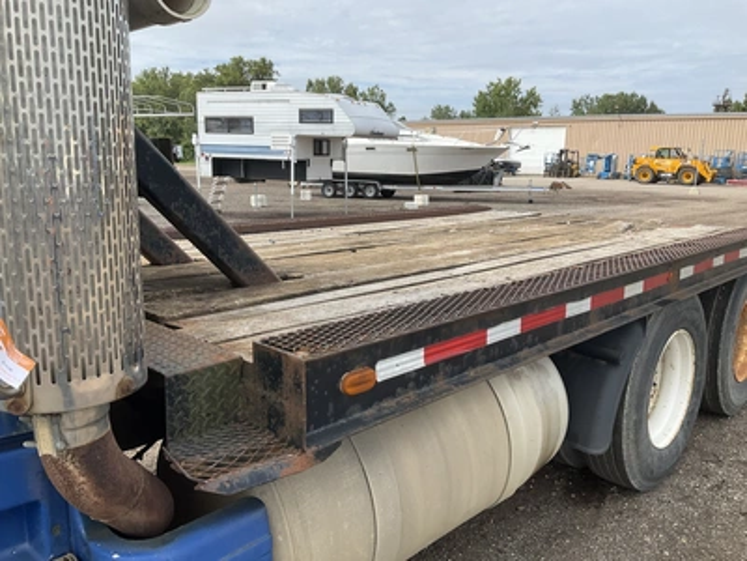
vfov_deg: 48.2
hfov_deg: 61.7
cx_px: 374
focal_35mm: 29
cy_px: 280
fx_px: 626
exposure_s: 1/1144
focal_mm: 3
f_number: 1.8
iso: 25
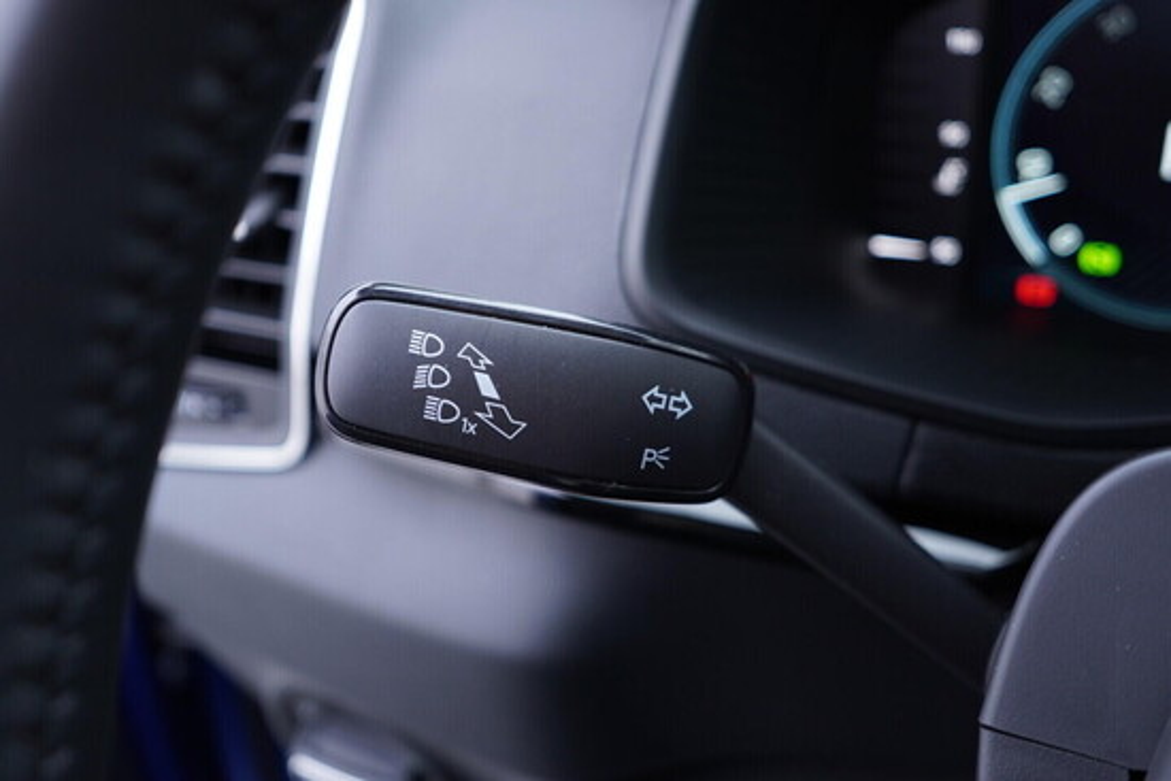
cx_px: 586
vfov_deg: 36.9
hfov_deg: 53.1
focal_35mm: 36
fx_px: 1171
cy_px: 390
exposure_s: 1/40
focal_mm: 24
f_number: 2.8
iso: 320
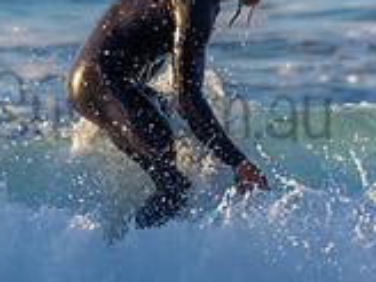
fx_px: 19367
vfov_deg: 0.8
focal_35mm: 1783
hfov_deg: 1.1
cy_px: 86
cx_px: 89
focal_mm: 350
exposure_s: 1/1250
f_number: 5.6
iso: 500
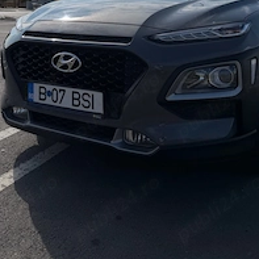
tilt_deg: -1.5
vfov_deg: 36.4
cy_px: 20
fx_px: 364
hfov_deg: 39.1
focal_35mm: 43
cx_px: 143
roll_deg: -1.2
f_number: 1.78
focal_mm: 6.76
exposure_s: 1/17544
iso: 80
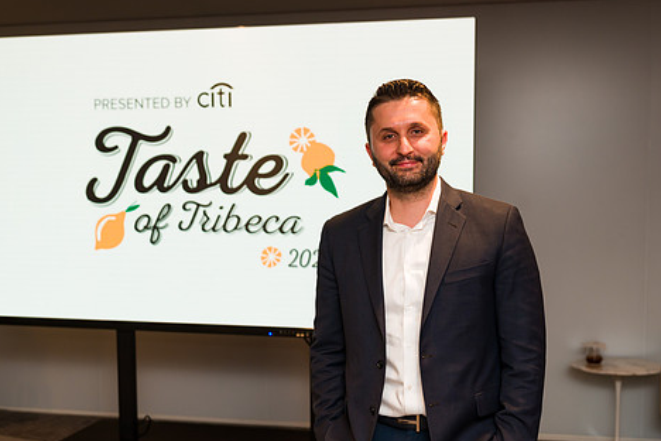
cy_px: 259
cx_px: 304
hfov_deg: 38.2
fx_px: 955
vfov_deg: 26.0
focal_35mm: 52
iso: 640
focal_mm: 42
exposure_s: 1/200
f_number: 4
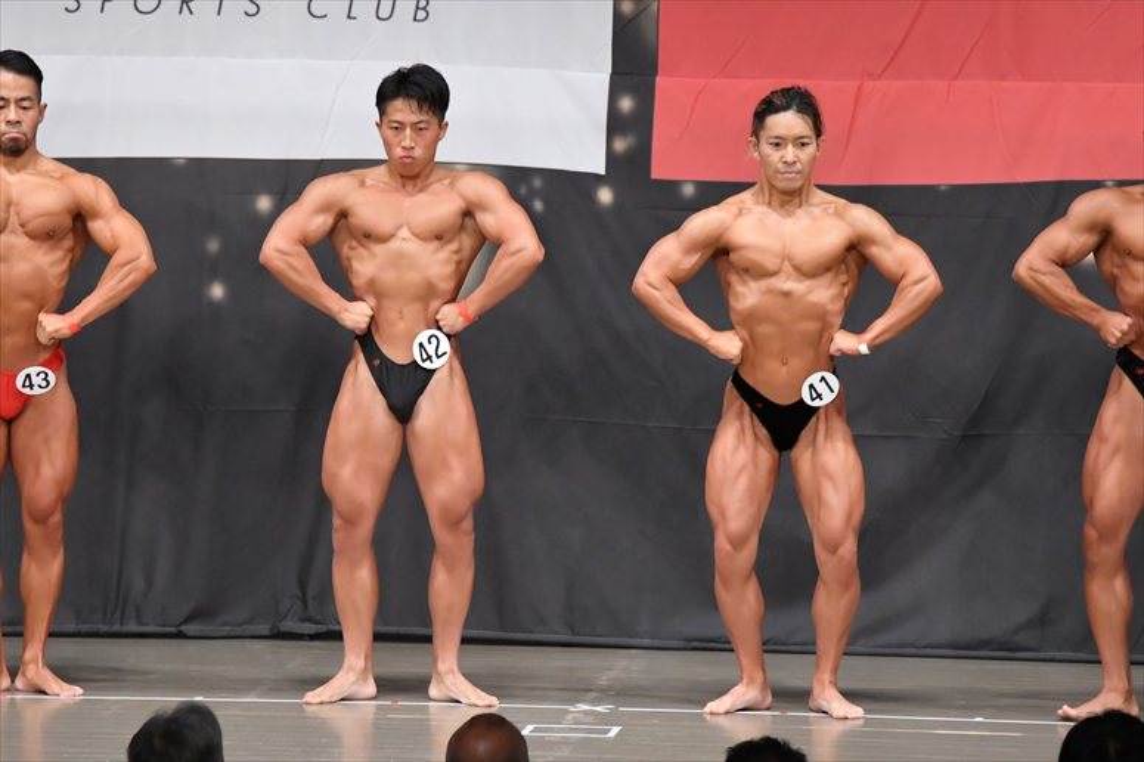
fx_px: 7147
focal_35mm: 225
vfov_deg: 6.1
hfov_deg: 9.2
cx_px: 572
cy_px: 381
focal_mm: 150
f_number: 5.6
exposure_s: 1/400
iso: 6400
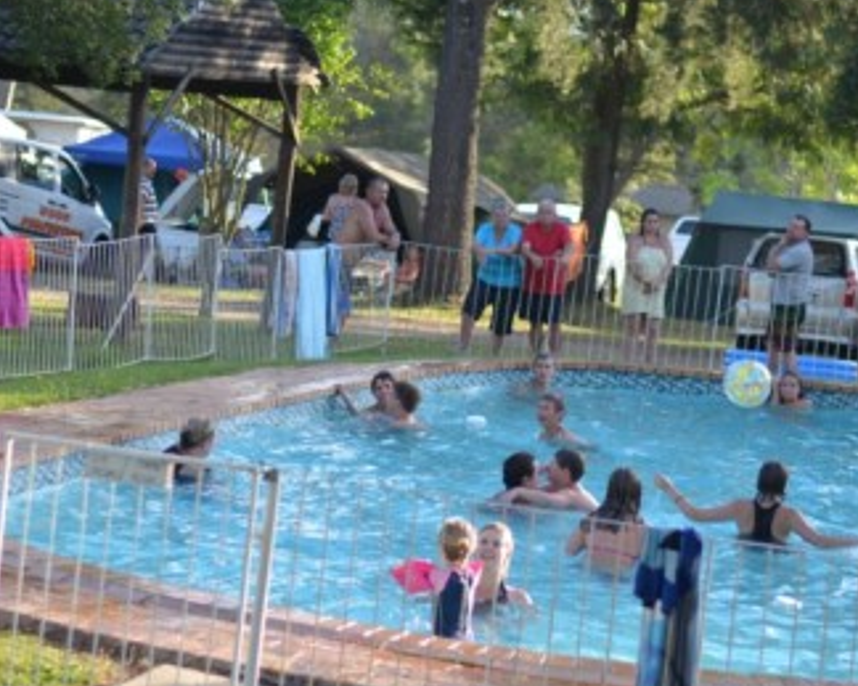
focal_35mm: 131
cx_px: 437
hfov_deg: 14.7
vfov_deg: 11.8
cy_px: 366
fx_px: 3326
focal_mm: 50
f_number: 1.8
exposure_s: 1/1250
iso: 160
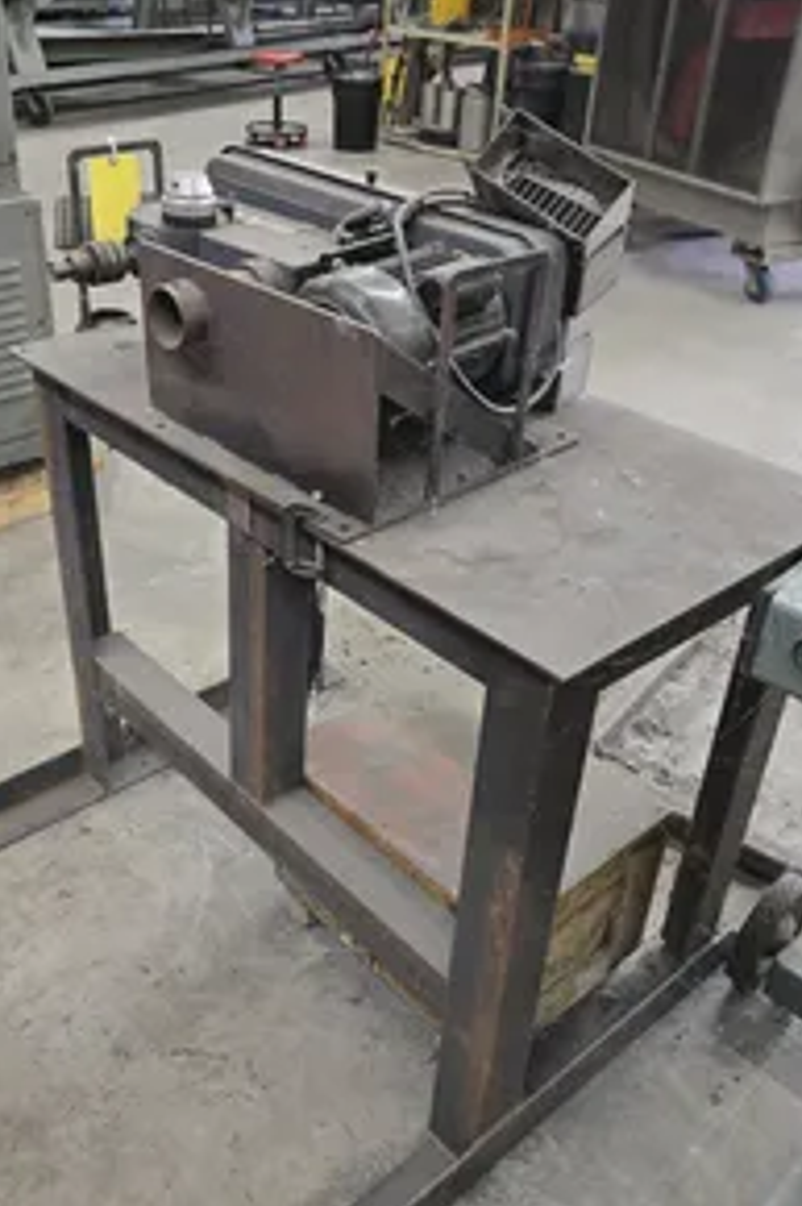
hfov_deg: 39.8
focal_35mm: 33
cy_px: 615
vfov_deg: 57.2
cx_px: 341
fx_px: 1104
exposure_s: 1/120
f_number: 1.8
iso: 320
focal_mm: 5.4
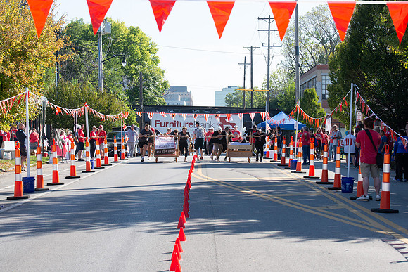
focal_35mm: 92
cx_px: 204
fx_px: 1046
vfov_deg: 14.8
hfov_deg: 22.1
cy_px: 136
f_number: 9
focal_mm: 90
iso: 200
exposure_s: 1/250
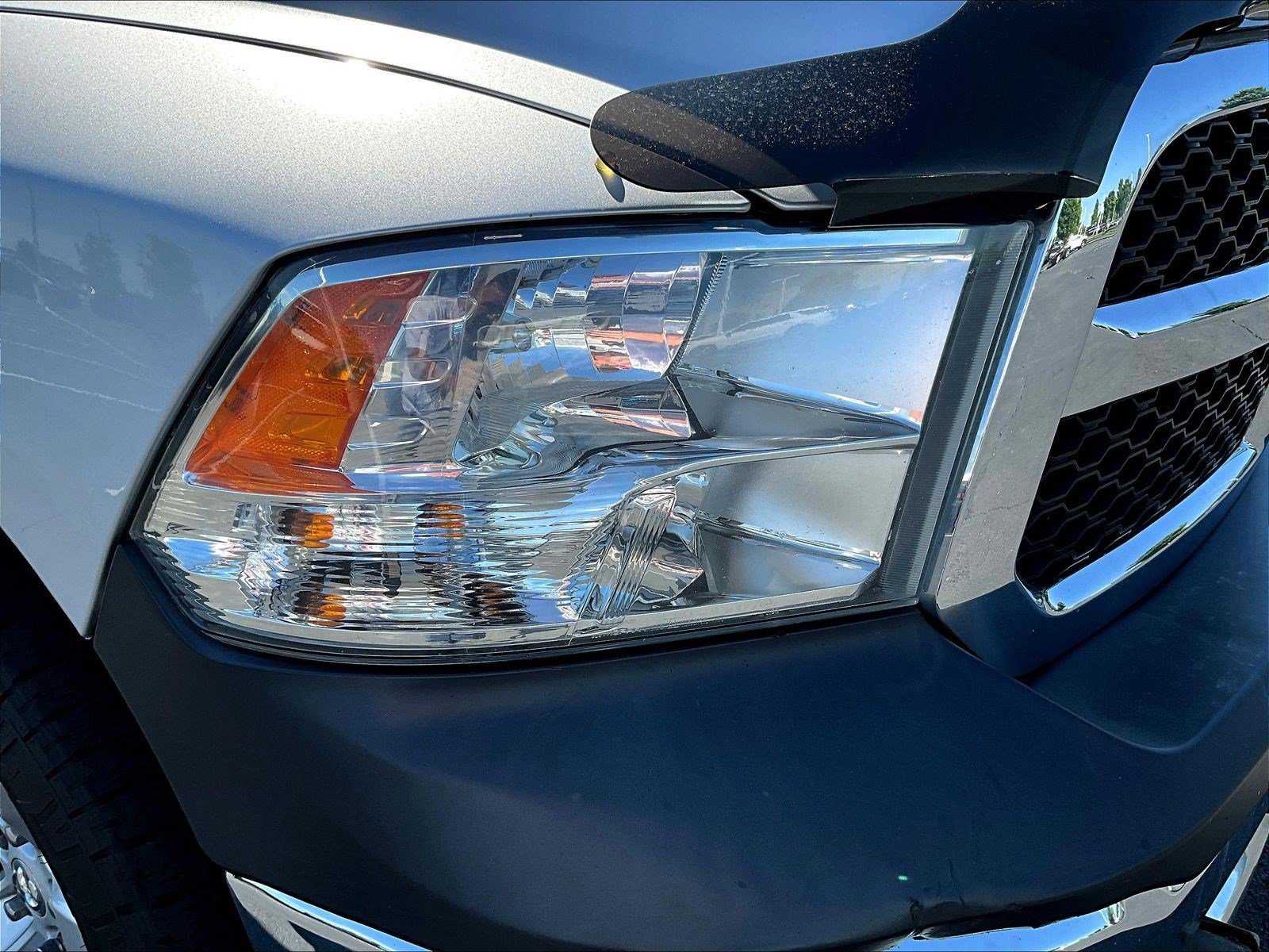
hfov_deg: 61.7
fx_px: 1063
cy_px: 476
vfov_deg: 48.2
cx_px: 634
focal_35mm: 29
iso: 25
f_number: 1.8
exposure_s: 1/898
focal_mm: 3
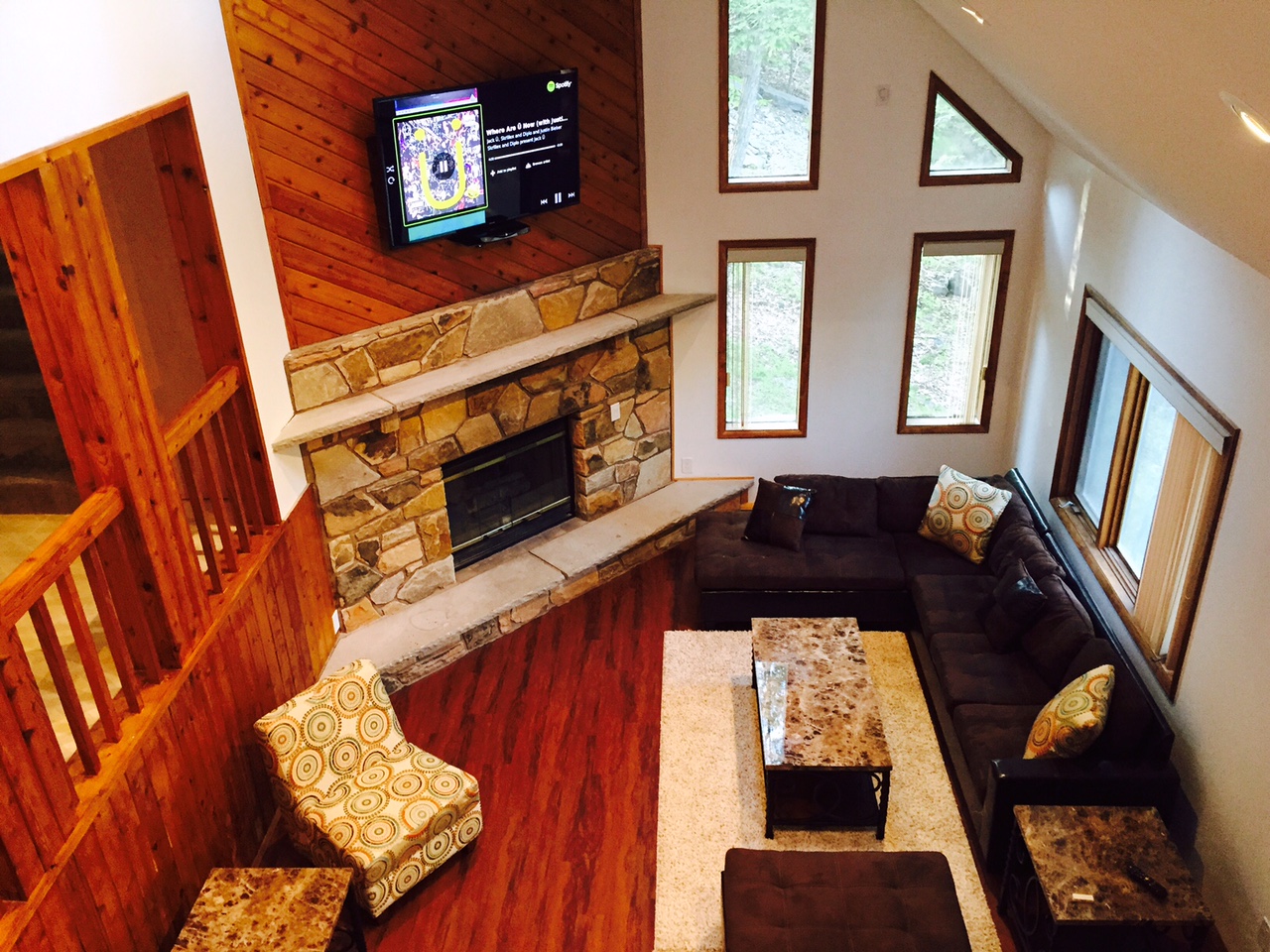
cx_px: 635
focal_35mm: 29
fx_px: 1064
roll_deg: +2.1
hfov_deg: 61.7
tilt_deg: -27.6
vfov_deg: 48.2
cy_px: 476
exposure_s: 1/30
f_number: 2.2
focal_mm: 4.15
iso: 200
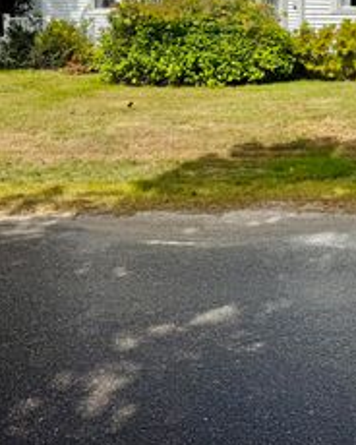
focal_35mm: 51
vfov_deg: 35.5
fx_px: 672
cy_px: 88
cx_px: 418
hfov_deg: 26.6
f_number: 1.78
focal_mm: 6.76
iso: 80
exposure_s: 1/9091
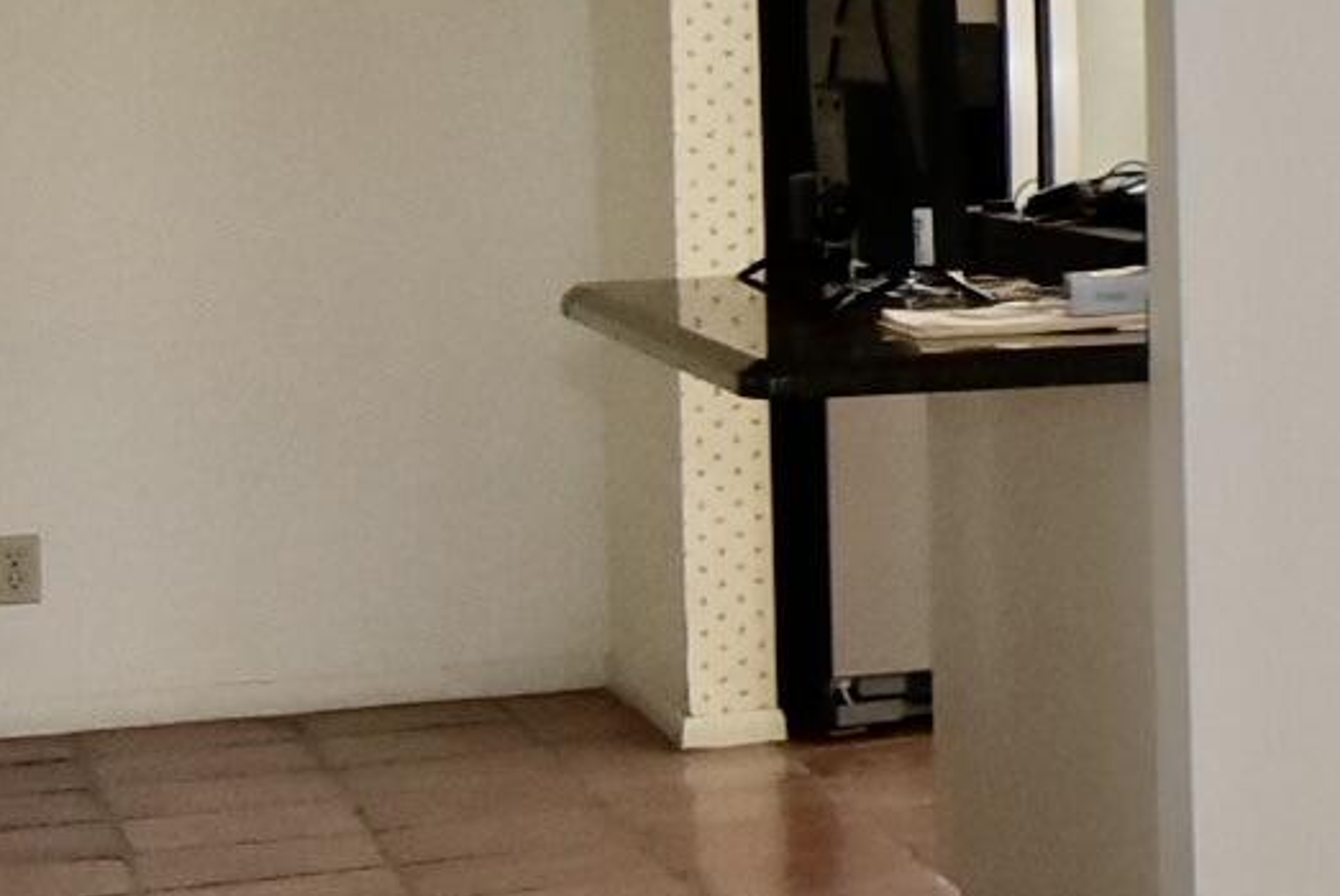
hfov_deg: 13.8
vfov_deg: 13.3
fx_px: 3838
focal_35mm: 103
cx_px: 3249
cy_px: 279
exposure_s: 1/60
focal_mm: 12
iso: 1600
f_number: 5.6
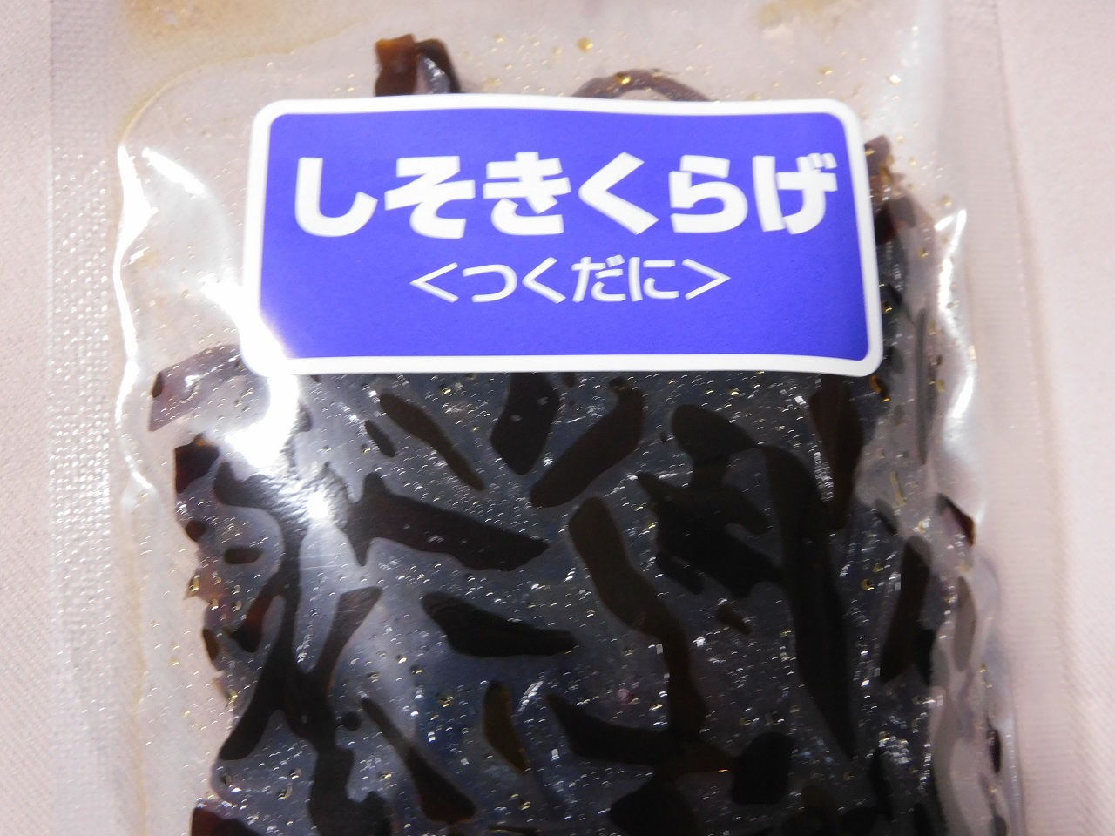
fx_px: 1288
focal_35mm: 40
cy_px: 418
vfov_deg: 36.0
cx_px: 558
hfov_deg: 46.8
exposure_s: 1/15
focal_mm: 7.2
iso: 400
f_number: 3.8
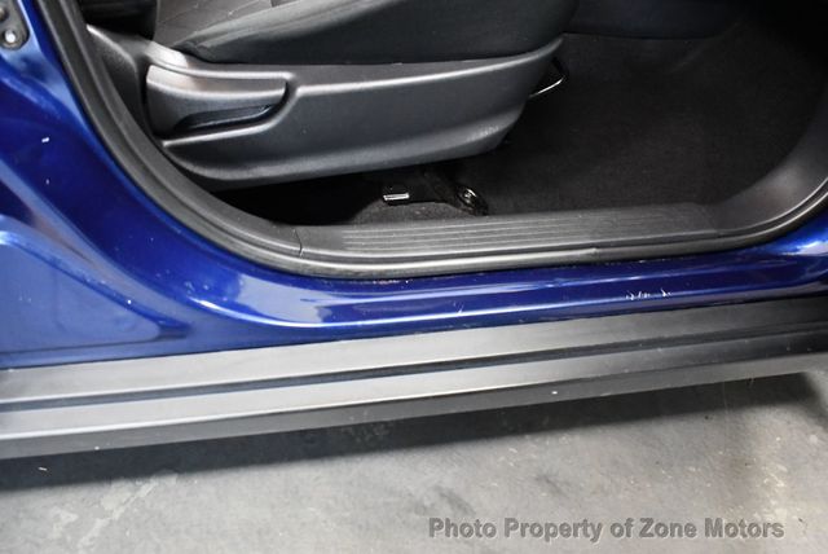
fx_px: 829
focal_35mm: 36
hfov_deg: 53.1
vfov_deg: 36.9
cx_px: 414
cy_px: 277
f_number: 3.5
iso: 4000
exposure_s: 1/60
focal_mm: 18
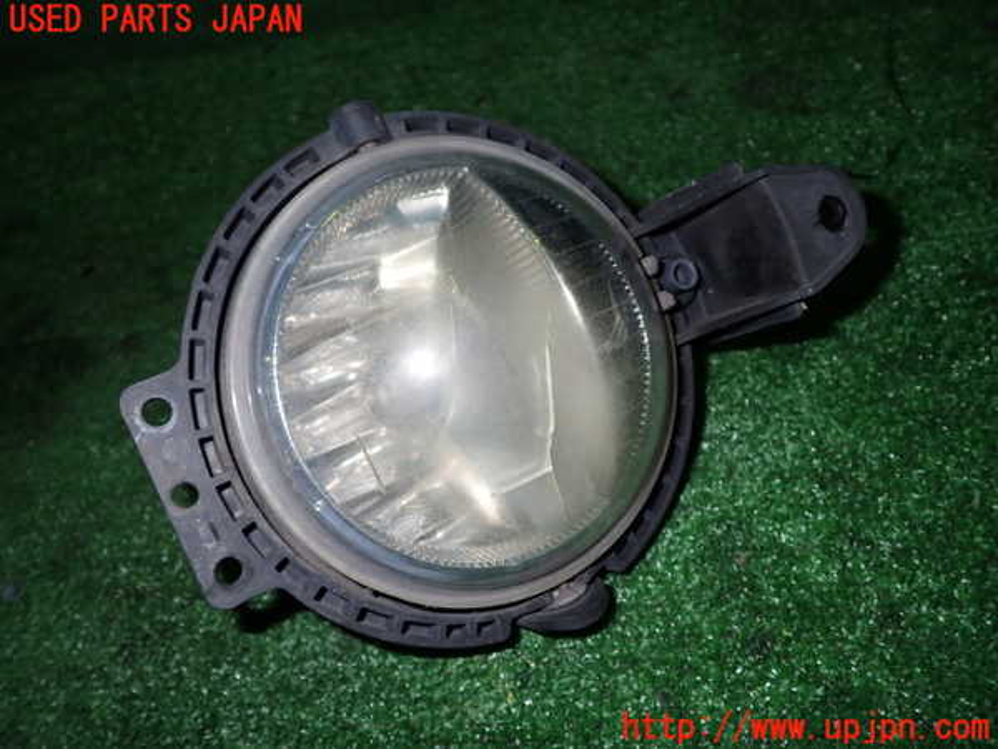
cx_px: 499
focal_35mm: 30
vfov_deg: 46.8
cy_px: 374
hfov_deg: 60.0
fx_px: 865
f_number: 6.3
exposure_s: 1/30
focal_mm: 5.4
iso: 200
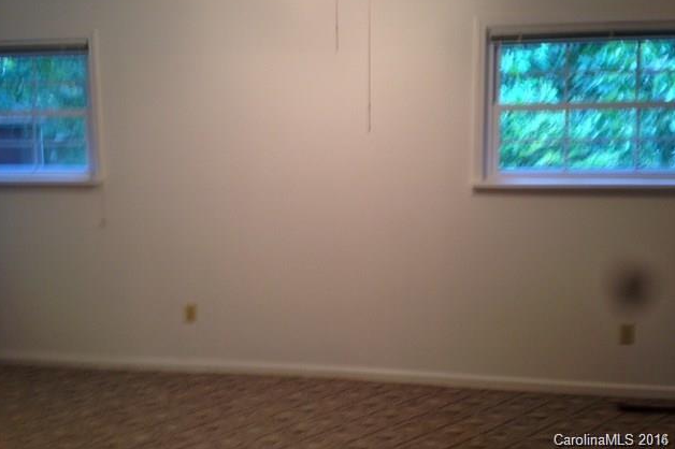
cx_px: 333
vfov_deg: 37.7
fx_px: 656
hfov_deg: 54.5
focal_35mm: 35
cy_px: 192
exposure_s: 1/20
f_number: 2.4
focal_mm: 4.12
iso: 80
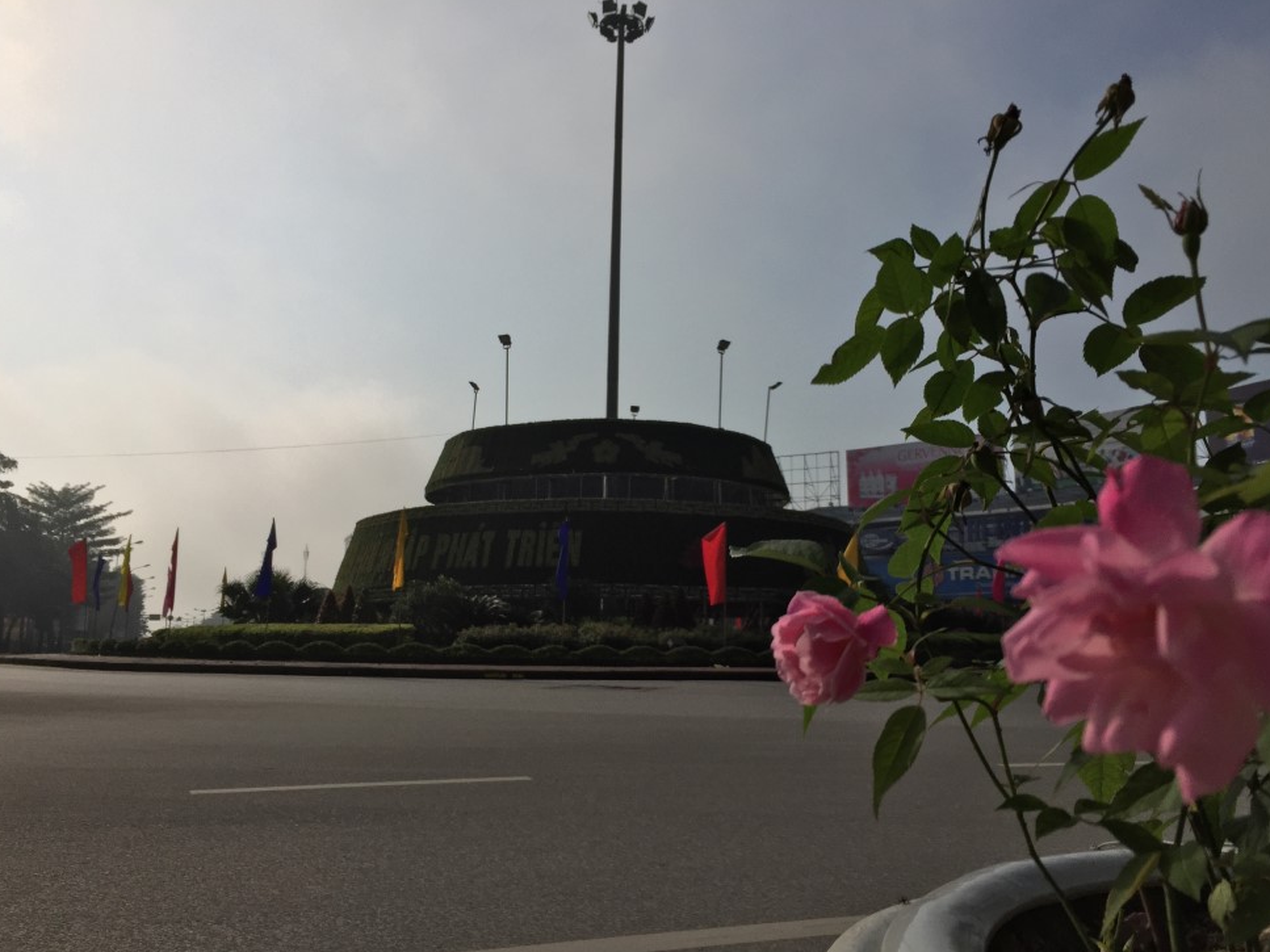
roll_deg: -0.9
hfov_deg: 60.0
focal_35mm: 30
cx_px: 641
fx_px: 1101
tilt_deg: +6.9
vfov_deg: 46.8
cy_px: 478
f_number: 2.2
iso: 32
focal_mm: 4.15
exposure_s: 1/9901
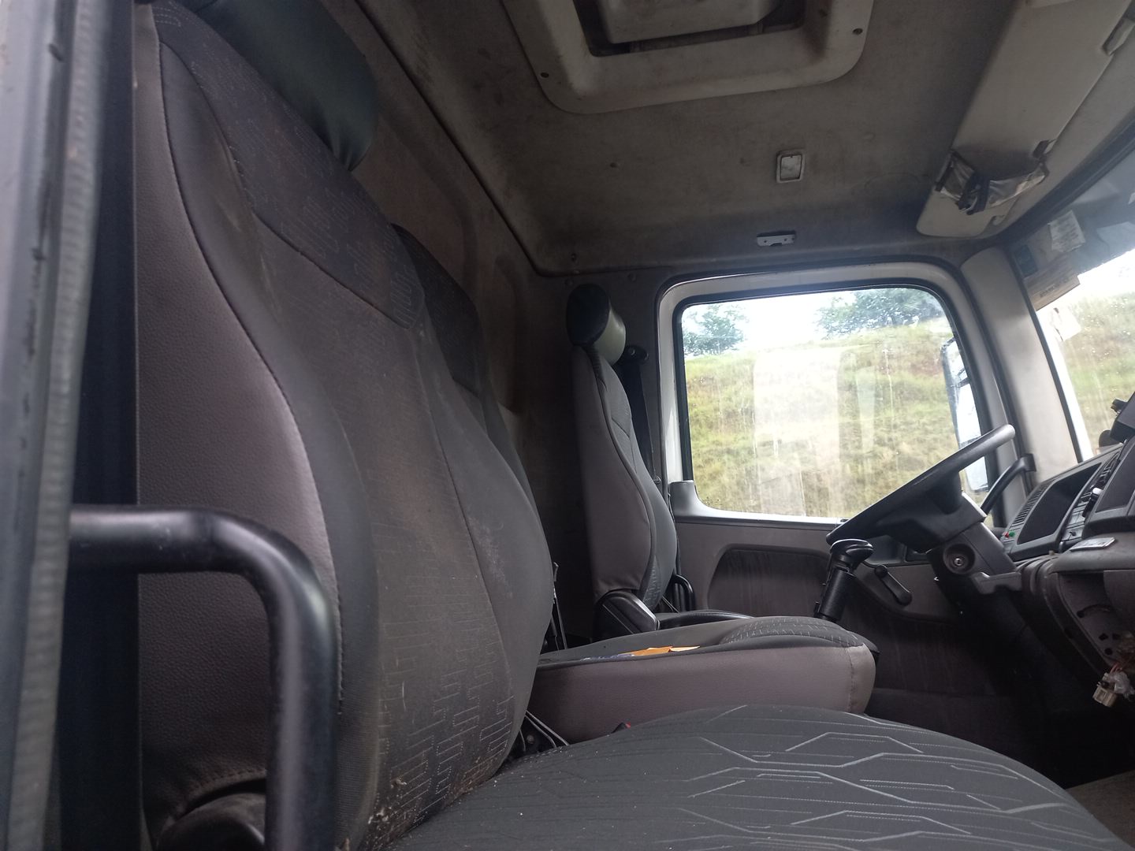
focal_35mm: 25
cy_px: 426
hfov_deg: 69.4
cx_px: 568
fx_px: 820
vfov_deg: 54.9
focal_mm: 4.6
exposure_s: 1/60
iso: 89
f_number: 2
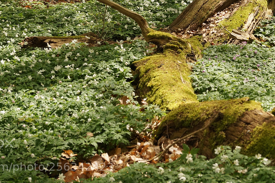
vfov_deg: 14.2
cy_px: 2
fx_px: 725
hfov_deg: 21.3
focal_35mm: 95
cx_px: 214
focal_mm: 30
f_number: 9
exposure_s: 1/250
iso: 400
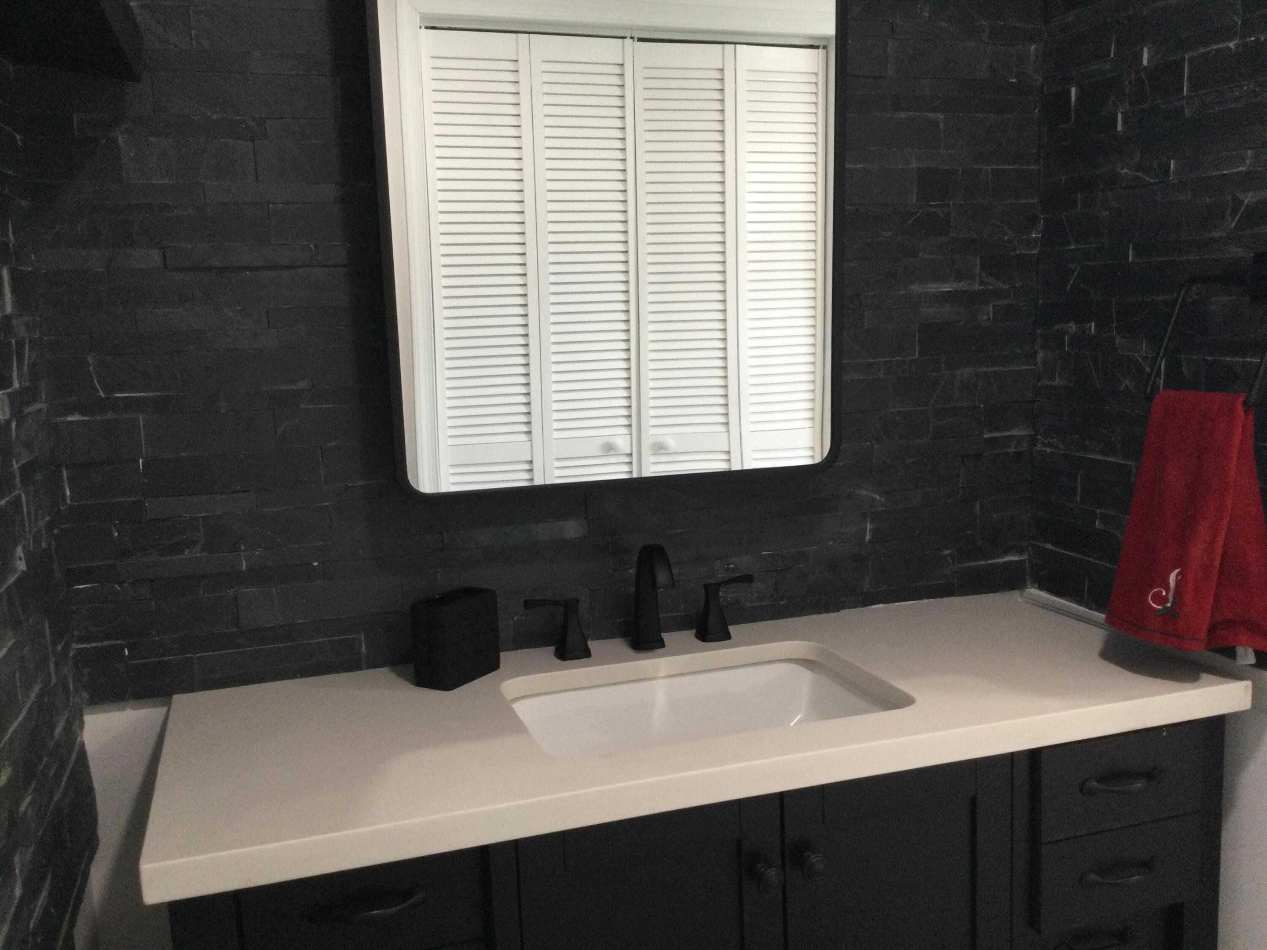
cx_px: 634
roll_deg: -0.2
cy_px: 475
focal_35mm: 31
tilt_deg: -6.9
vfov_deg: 45.4
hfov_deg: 58.4
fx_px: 1135
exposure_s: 1/30
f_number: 2.4
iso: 64
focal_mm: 3.3
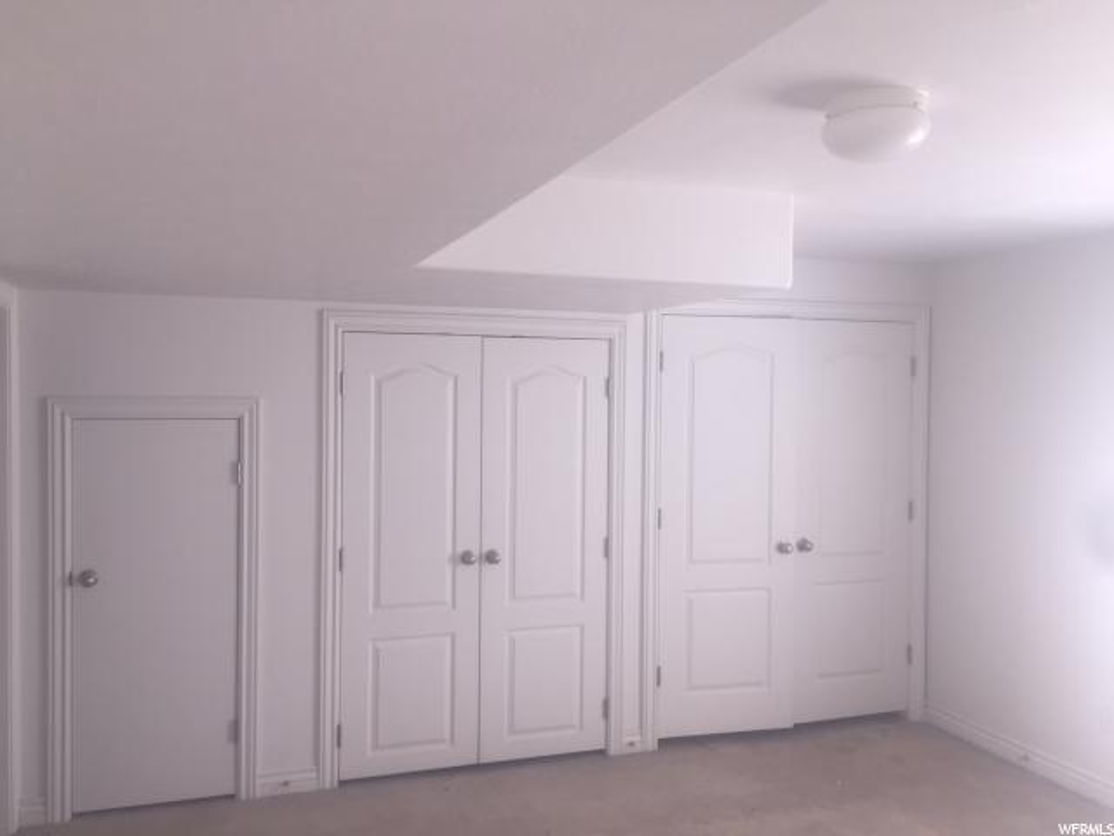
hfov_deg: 61.7
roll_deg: -0.6
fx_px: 933
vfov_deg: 48.2
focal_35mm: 29
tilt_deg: -1.8
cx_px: 557
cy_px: 418
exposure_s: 1/40
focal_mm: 4.15
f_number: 2.2
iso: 32
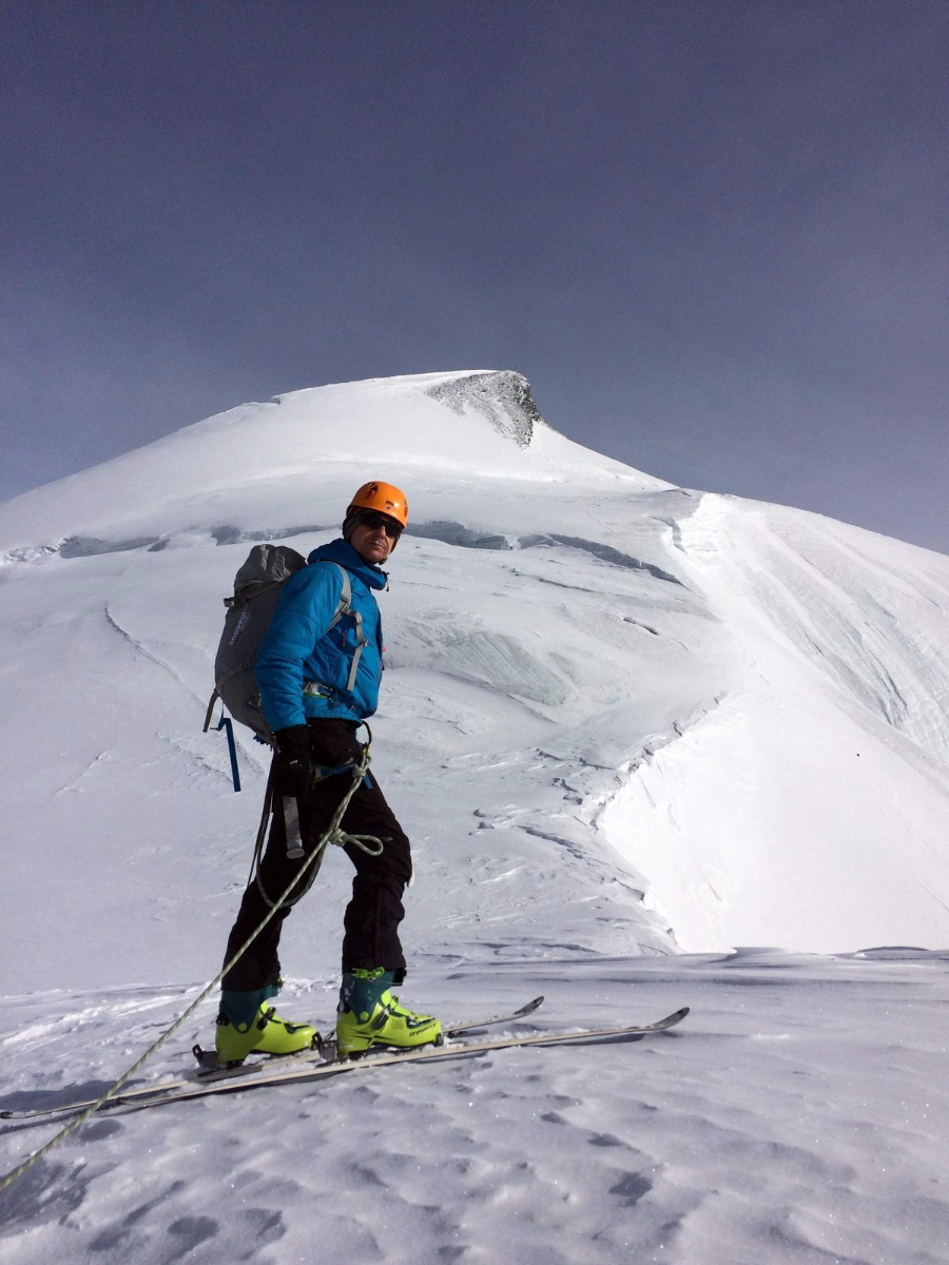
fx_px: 1060
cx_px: 474
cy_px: 632
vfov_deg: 61.7
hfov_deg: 48.2
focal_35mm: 29
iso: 40
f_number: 2.2
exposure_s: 1/10309
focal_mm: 4.15
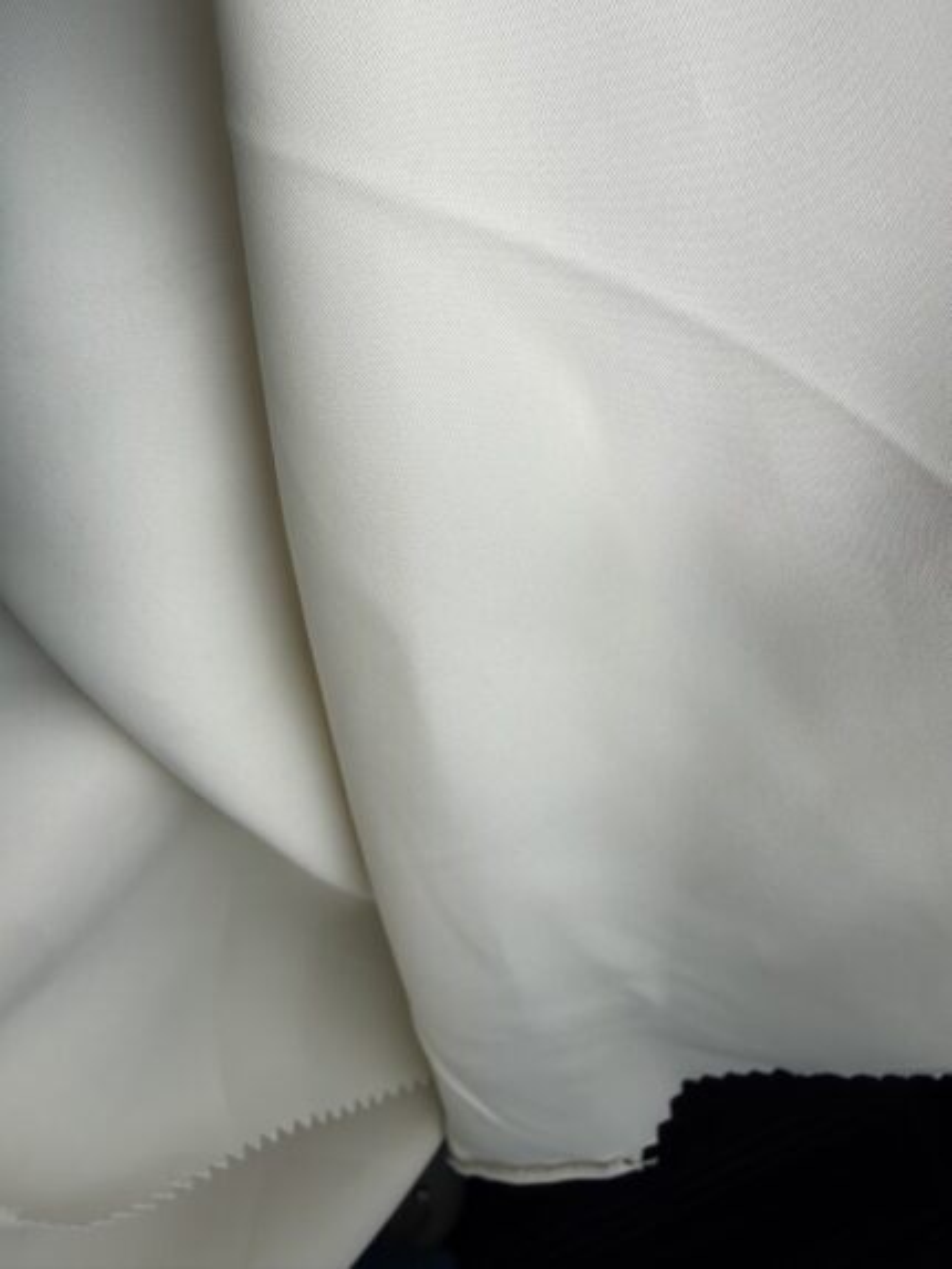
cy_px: 634
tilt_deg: -64.0
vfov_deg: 67.3
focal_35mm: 26
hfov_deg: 53.1
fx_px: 953
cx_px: 476
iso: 40
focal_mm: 2.22
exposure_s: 1/507
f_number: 2.2
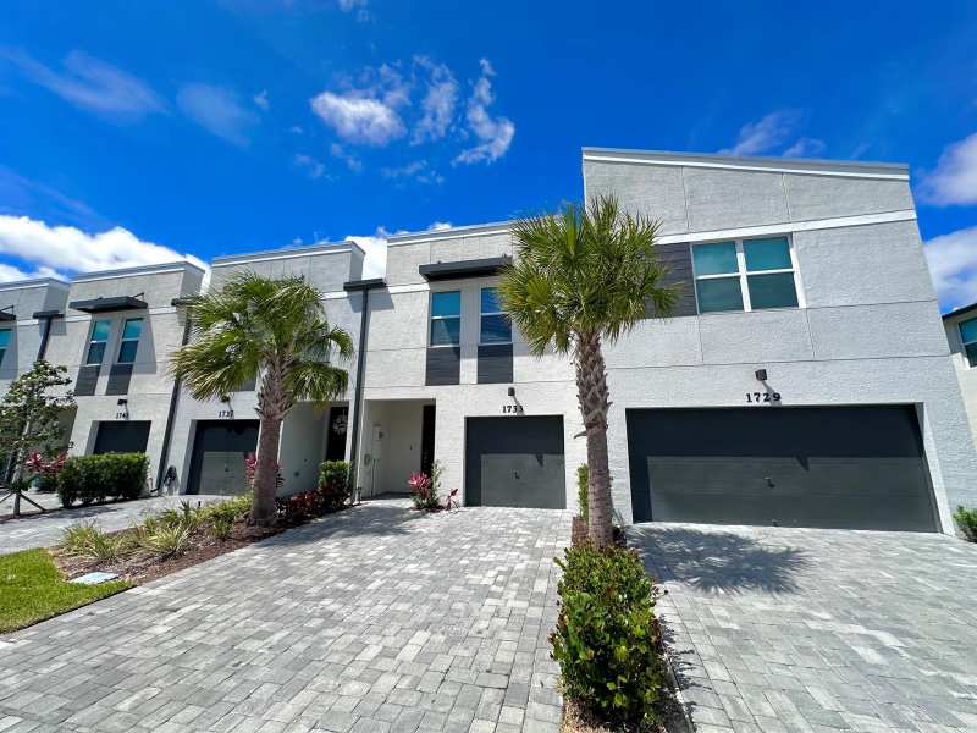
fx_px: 395
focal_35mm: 14
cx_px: 488
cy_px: 366
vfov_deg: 85.7
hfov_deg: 102.1
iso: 50
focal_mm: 2.22
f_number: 2.2
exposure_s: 1/2618
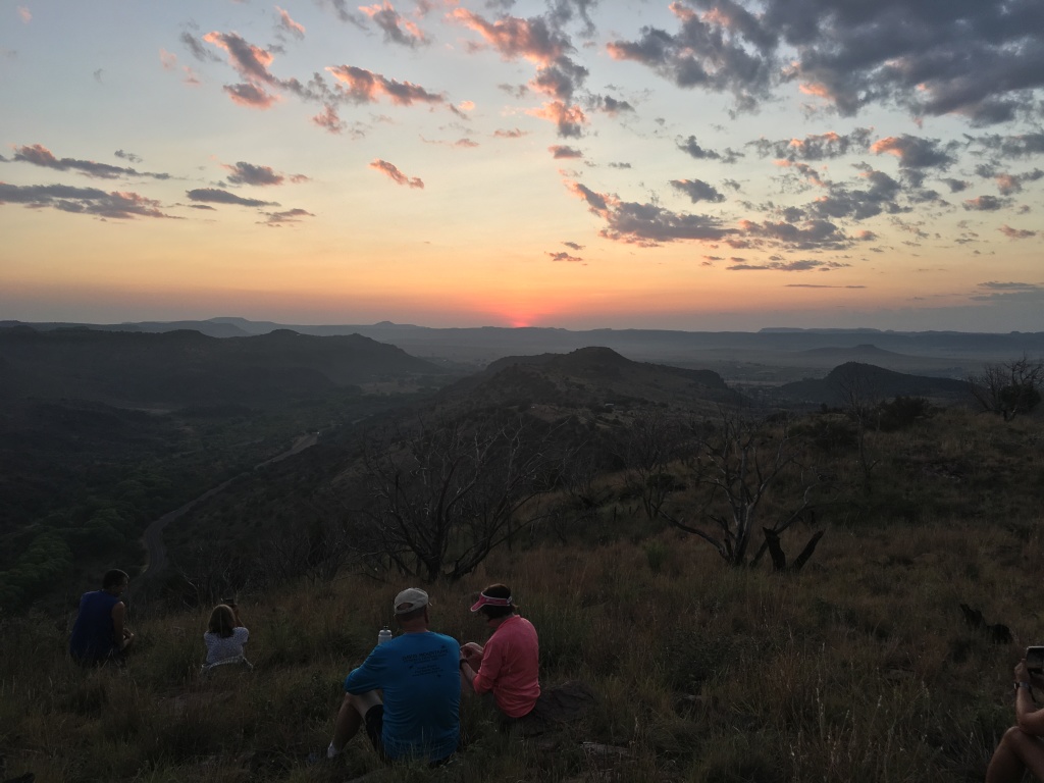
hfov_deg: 61.7
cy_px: 392
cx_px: 522
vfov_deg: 48.2
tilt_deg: -2.8
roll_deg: -0.6
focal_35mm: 29
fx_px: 875
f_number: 2.2
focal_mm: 4.15
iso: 25
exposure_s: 1/191
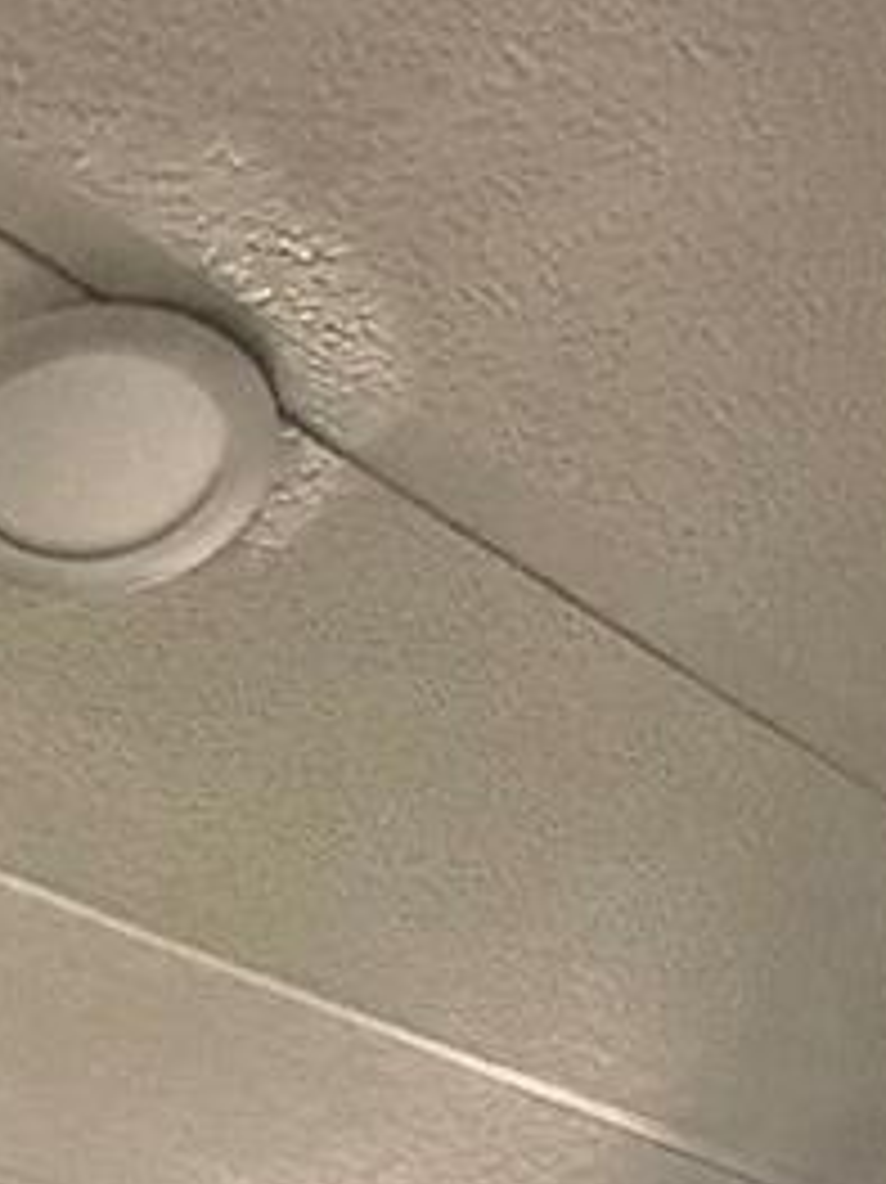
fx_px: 2186
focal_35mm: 64
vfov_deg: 17.4
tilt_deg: -11.7
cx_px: 27
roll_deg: +2.1
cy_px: 2553
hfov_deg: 22.2
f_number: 2.2
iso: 500
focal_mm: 2.22
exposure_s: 1/60
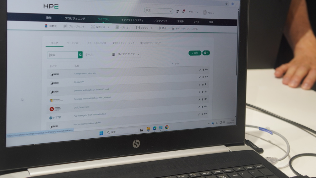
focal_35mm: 60
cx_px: 145
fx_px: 503
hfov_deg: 34.9
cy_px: 55
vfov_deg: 20.0
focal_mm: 32
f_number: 4
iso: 200
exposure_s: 1/50
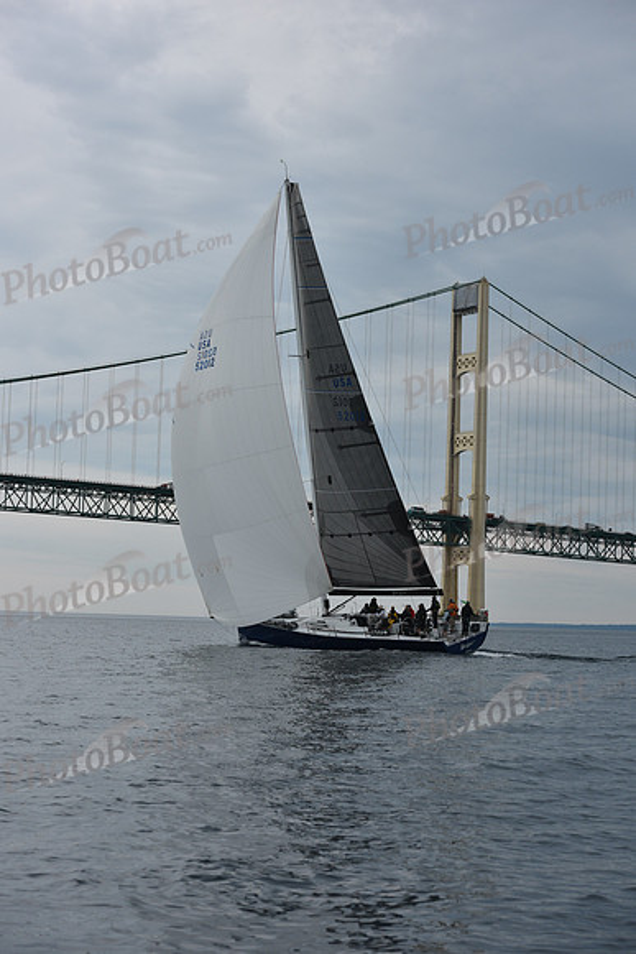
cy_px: 477
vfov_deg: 28.8
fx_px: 1854
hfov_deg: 19.5
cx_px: 318
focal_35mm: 70
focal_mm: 70
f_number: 6.3
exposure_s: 1/800
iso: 250
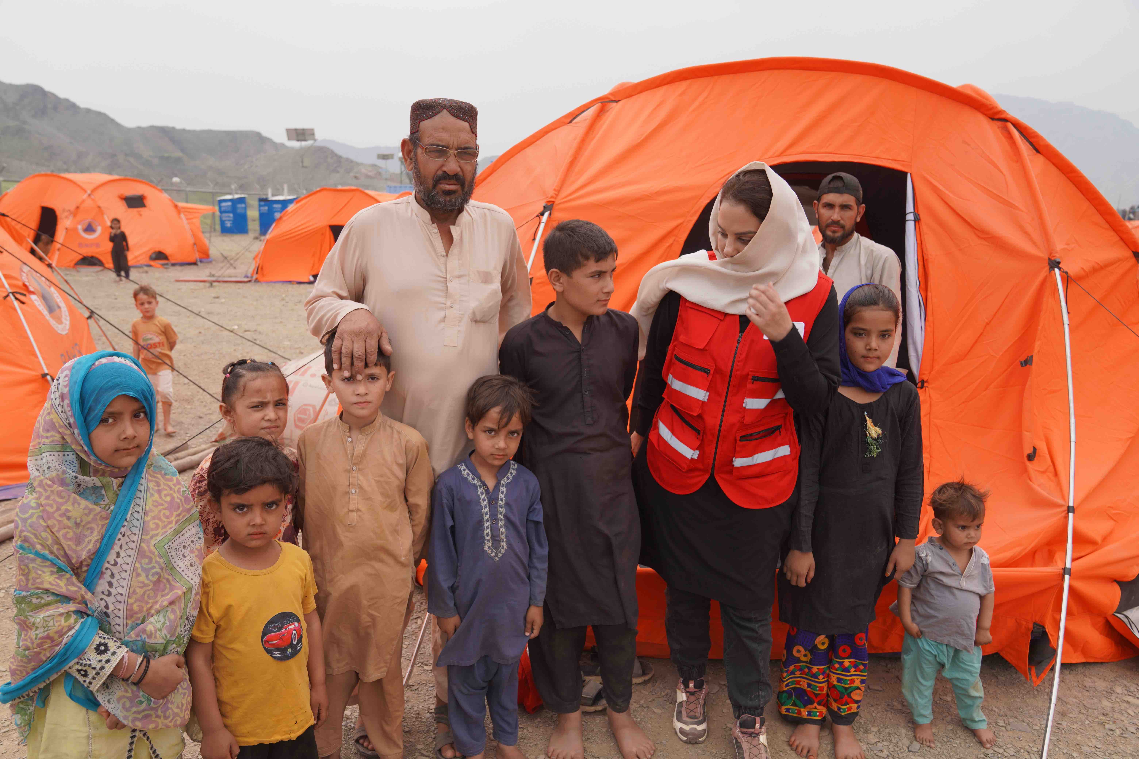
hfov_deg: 69.4
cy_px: 380
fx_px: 823
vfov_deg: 49.6
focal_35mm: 26
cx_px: 570
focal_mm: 26
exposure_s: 1/250
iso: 100
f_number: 4
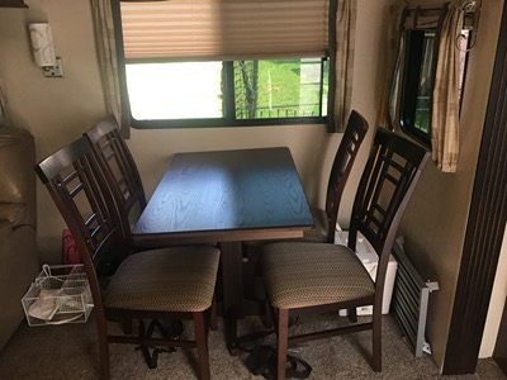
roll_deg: +0.7
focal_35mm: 29
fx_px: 425
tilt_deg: -22.1
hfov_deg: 61.7
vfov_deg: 48.2
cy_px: 190
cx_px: 254
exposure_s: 1/30
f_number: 2.2
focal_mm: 4.15
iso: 32
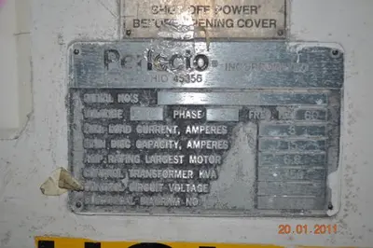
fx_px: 404
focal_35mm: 39
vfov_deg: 34.2
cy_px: 124
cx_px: 186
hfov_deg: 49.6
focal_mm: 26
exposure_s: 1/60
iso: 200
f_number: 4.2
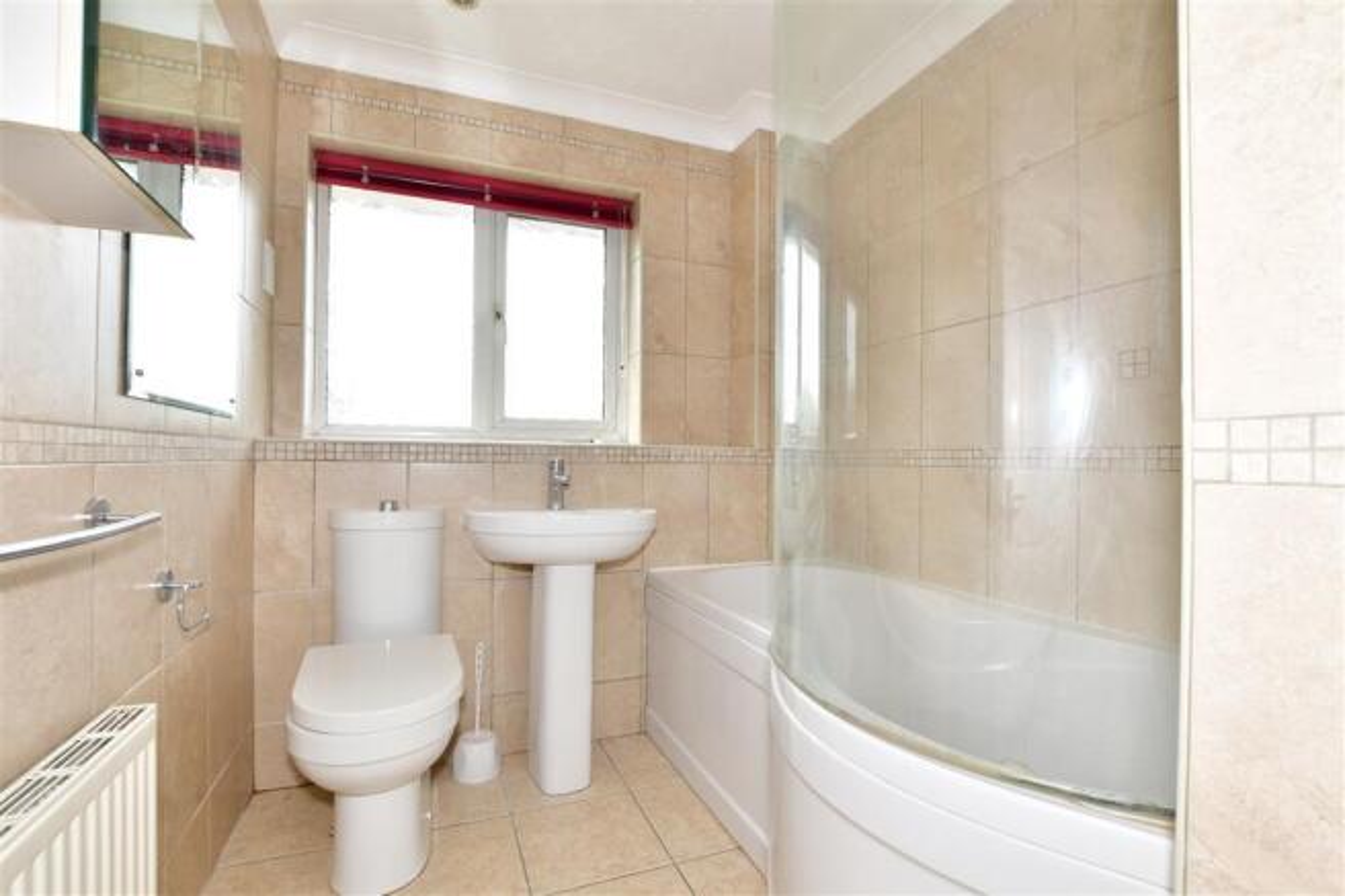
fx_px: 560
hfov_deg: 100.4
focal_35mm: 15
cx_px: 672
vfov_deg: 77.3
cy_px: 448
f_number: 7.1
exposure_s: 1/25
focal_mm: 10
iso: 160
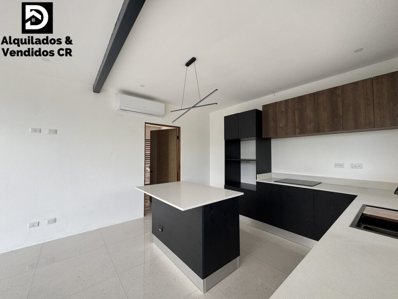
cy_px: 150
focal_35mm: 14
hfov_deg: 102.1
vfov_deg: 85.7
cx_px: 199
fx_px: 161
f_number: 2.2
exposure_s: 1/99
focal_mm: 2.22
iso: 80
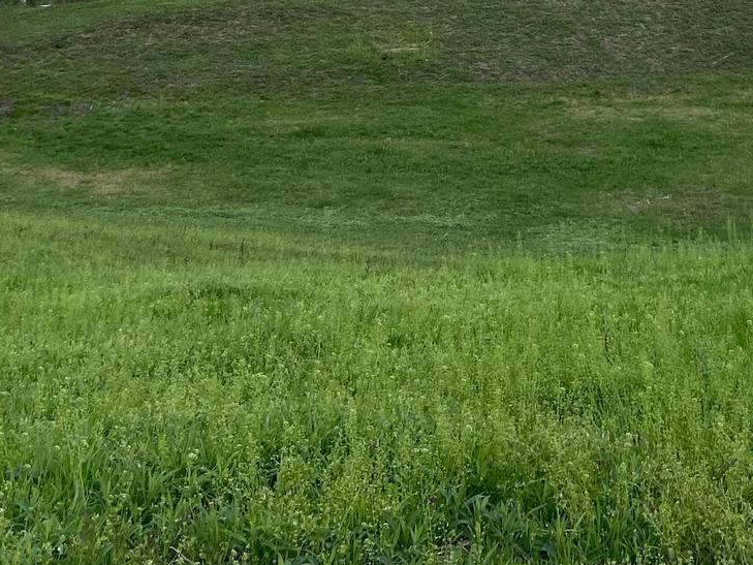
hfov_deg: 26.5
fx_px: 1588
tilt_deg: -5.0
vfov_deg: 18.8
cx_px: 514
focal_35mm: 73
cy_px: -164
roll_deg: +1.3
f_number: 1.8
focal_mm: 4.25
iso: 32
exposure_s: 1/1701
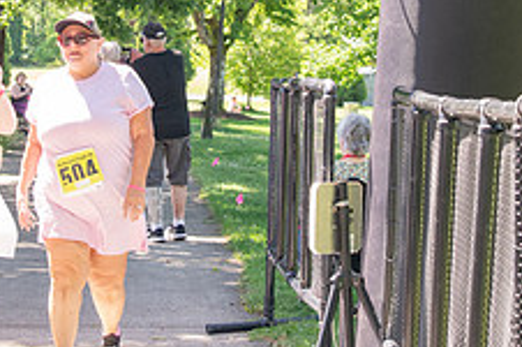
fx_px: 1709
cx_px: 189
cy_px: -16
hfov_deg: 17.3
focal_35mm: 118
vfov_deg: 11.4
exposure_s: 1/400
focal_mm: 31
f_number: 4
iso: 500
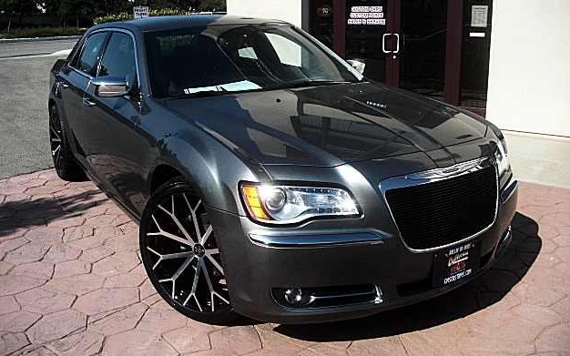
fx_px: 606
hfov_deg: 50.4
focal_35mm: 39
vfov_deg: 32.7
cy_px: 159
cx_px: 280
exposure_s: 1/800
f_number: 2.8
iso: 50
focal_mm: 6.3
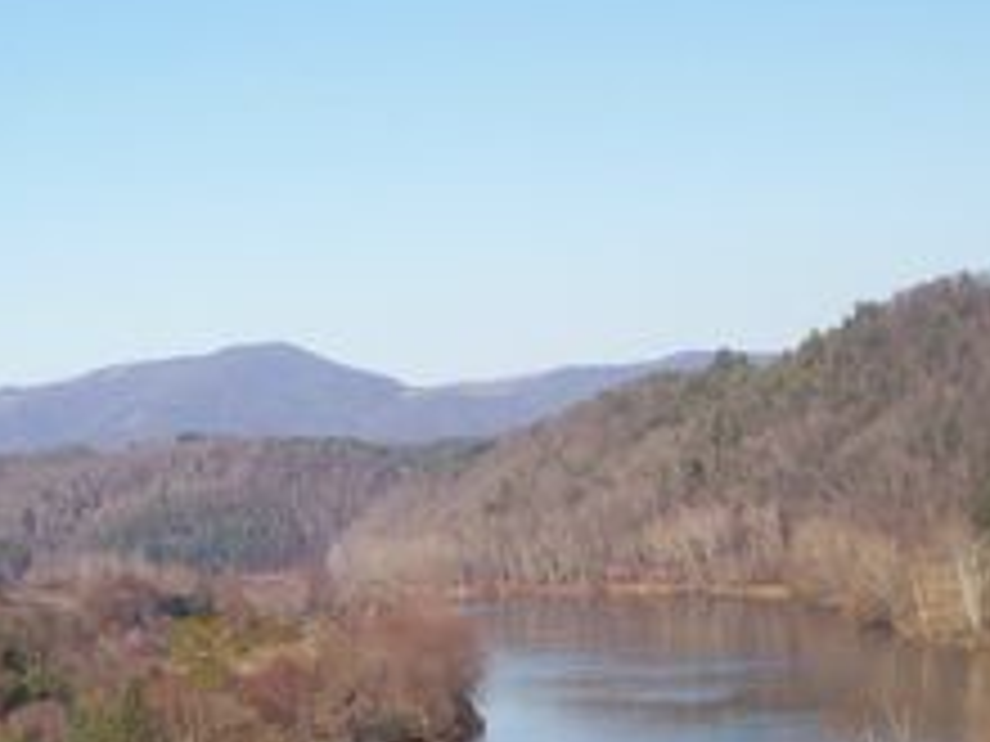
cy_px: 571
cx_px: 207
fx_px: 3375
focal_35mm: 118
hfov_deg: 16.6
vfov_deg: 12.5
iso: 80
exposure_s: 1/603
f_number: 3.6
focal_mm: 10.8
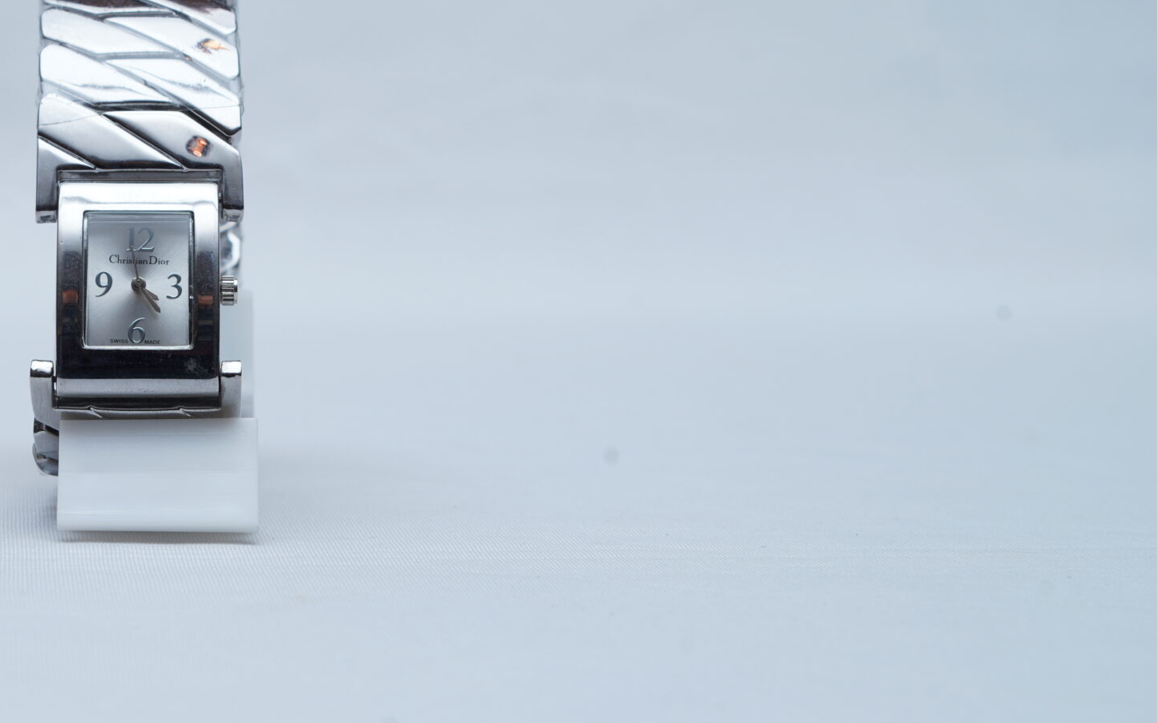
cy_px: 203
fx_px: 2838
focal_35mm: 90
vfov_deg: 14.5
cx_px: 174
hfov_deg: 22.6
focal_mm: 50
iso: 125
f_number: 9
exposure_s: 1/160
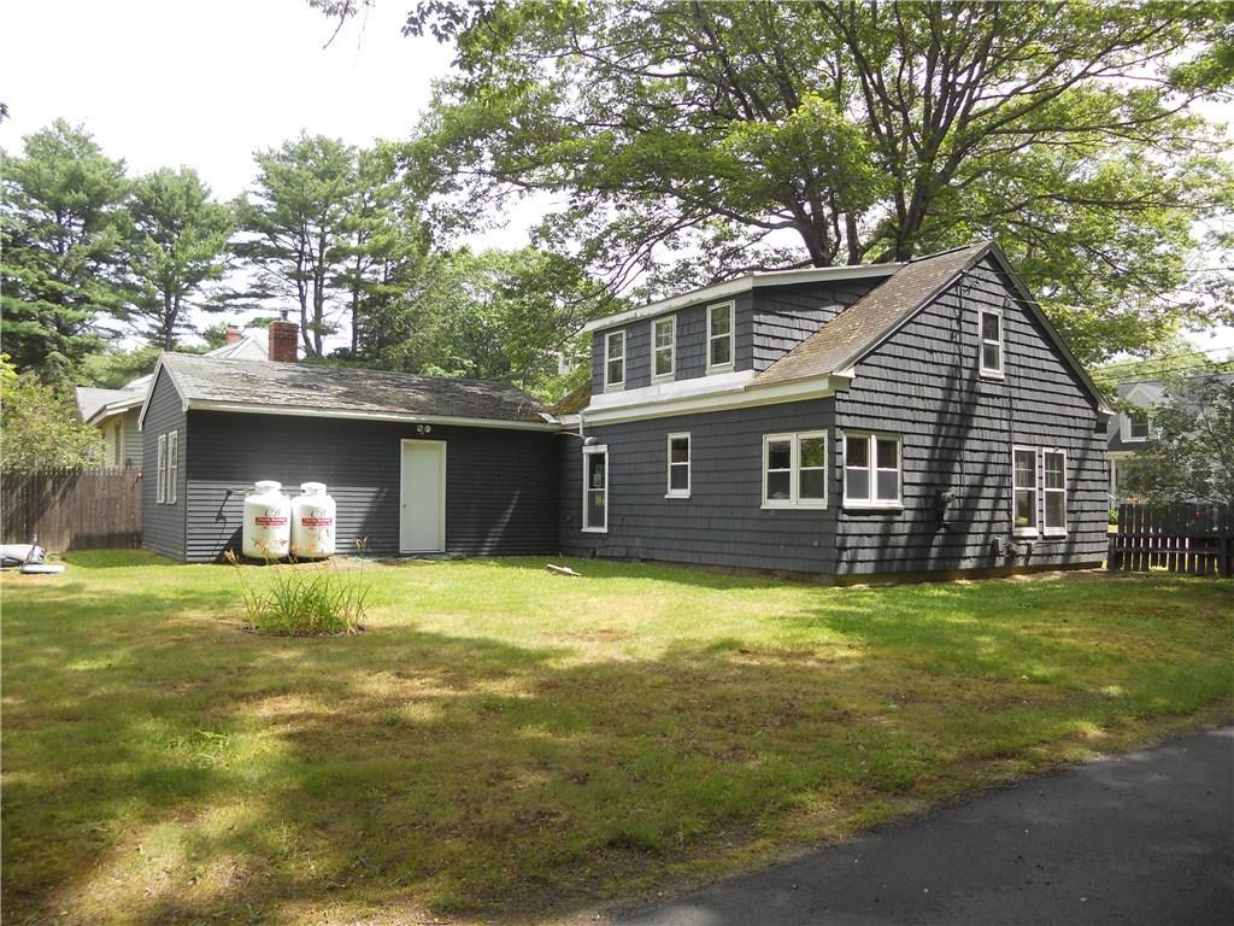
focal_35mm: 27
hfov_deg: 65.3
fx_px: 963
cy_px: 463
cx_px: 617
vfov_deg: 51.4
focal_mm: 4.9
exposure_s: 1/320
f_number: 3.2
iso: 80
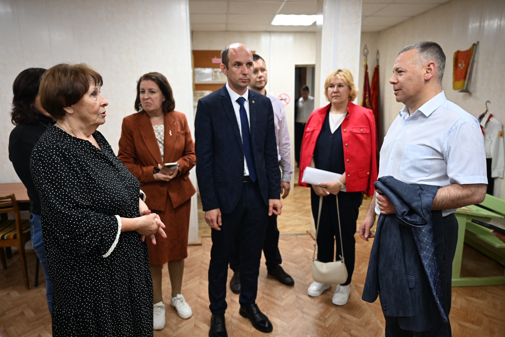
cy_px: 168
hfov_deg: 70.4
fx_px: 358
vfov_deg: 50.4
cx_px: 252
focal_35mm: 26
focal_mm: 25.5
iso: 400
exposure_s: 1/80
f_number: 2.8
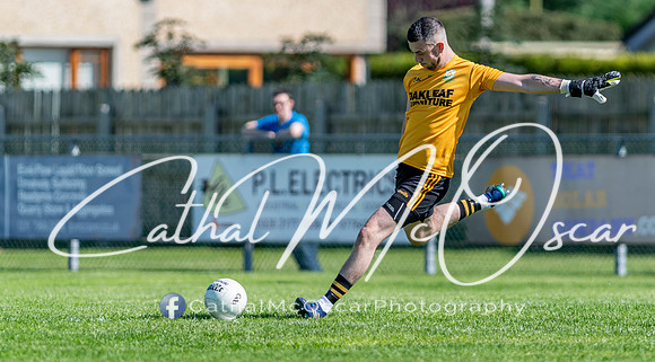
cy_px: 143
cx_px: 412
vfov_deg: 1.9
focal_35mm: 643
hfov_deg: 3.4
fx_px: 11125
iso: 100
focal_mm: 300
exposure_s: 1/2000
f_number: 2.8
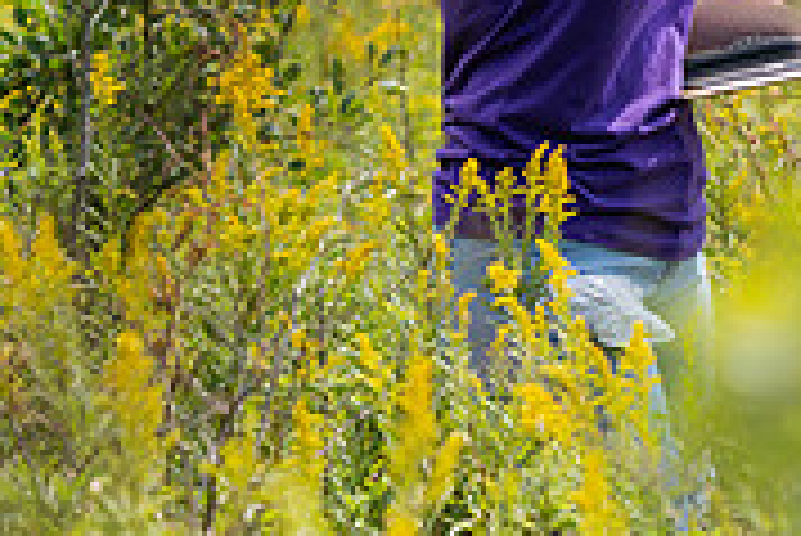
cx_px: 832
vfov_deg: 3.7
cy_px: 88
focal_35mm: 377
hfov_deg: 5.4
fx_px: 8395
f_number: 3.5
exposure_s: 1/500
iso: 80
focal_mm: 116
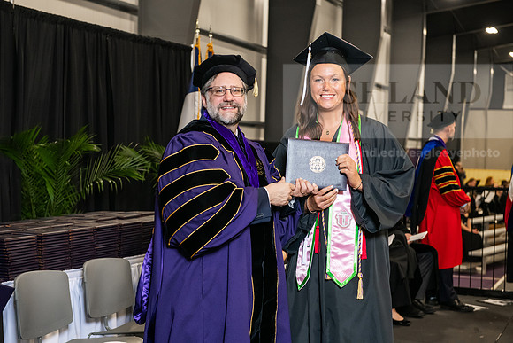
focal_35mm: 66
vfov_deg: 20.6
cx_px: 256
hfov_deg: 30.5
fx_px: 941
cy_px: 172
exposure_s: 1/200
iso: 2500
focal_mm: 66
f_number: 5
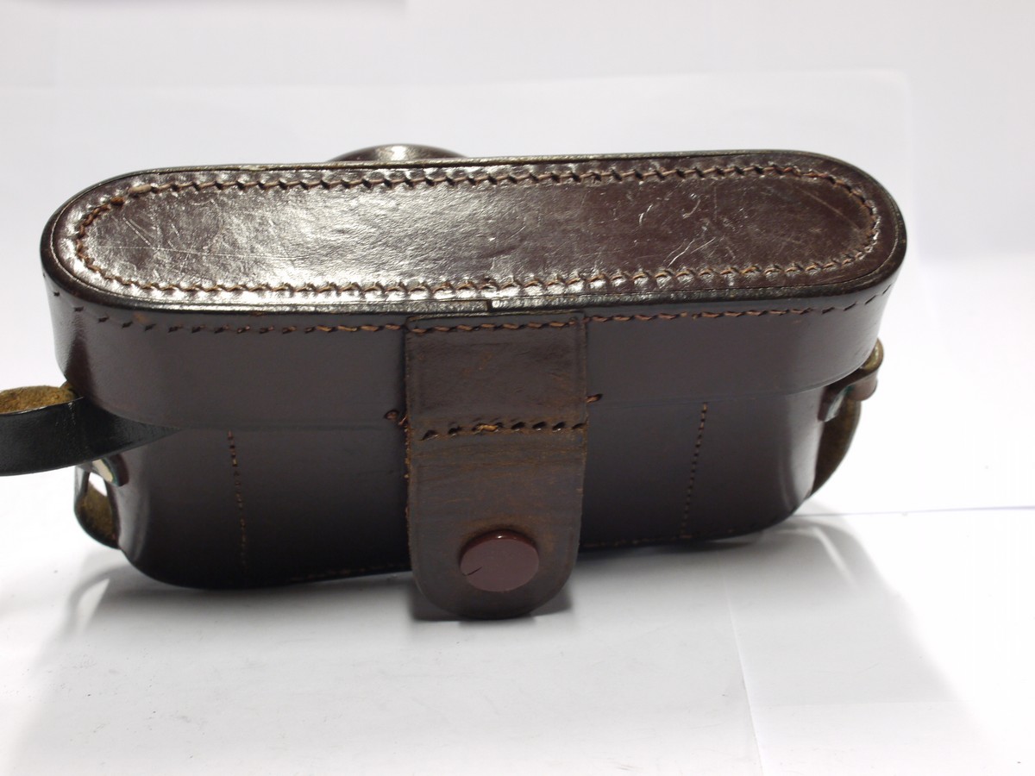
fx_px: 1794
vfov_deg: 24.4
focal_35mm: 60
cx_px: 518
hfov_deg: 32.2
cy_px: 388
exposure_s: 1/8
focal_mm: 30
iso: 400
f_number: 9
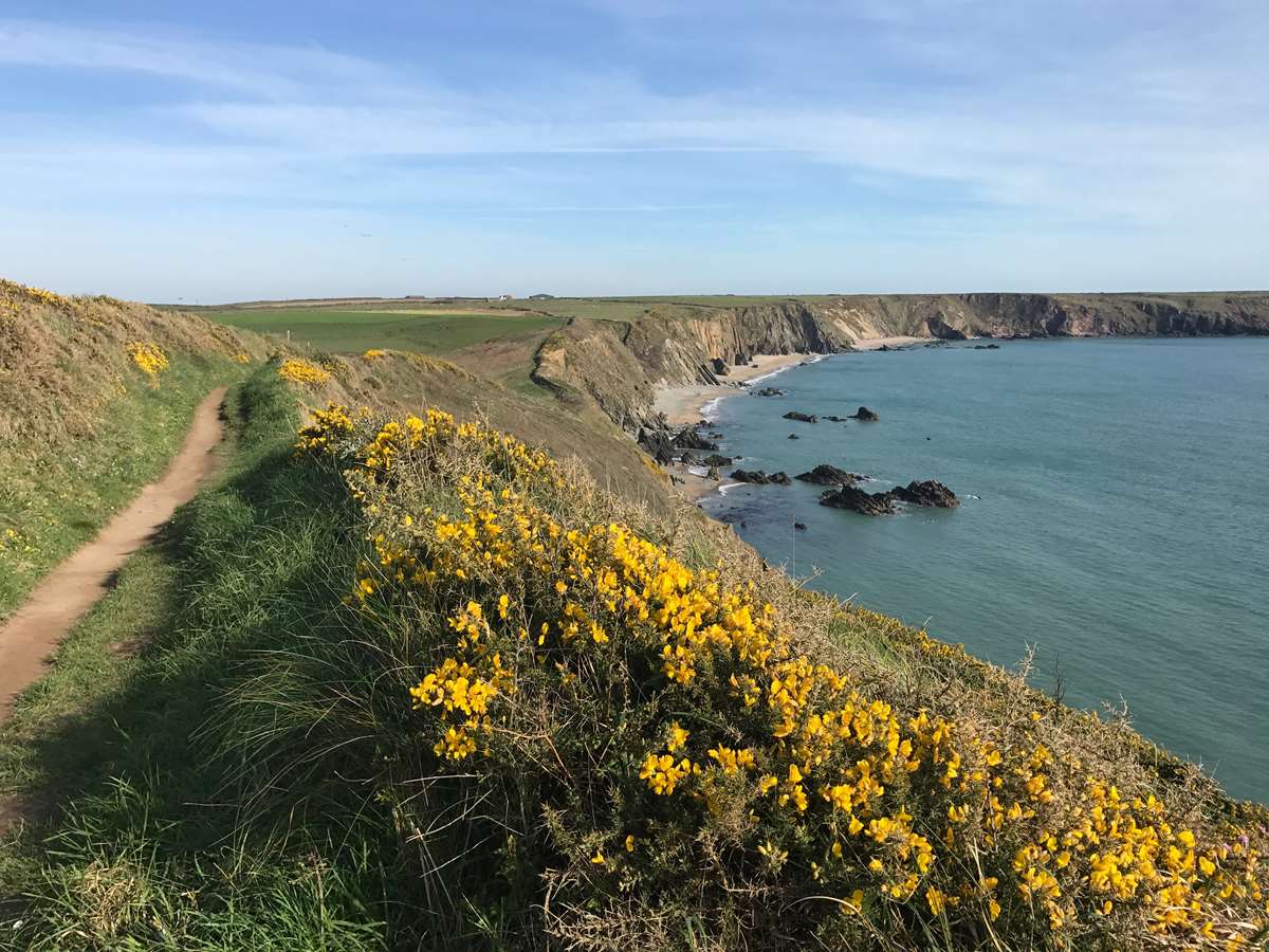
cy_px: 476
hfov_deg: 63.4
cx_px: 634
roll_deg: +1.2
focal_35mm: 28
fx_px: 1026
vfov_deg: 49.7
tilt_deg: -9.0
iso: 20
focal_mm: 3.99
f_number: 1.8
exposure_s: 1/2660
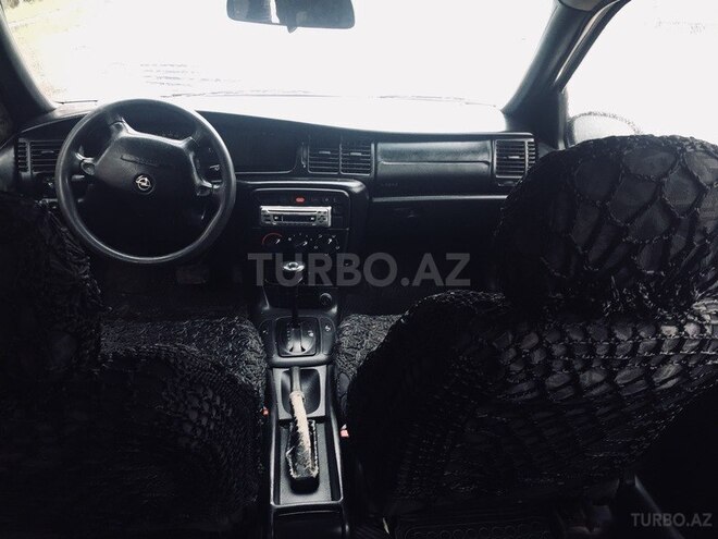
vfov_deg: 48.2
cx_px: 359
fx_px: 602
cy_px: 270
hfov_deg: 61.7
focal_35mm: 29
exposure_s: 1/33
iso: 80
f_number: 2.2
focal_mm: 4.15
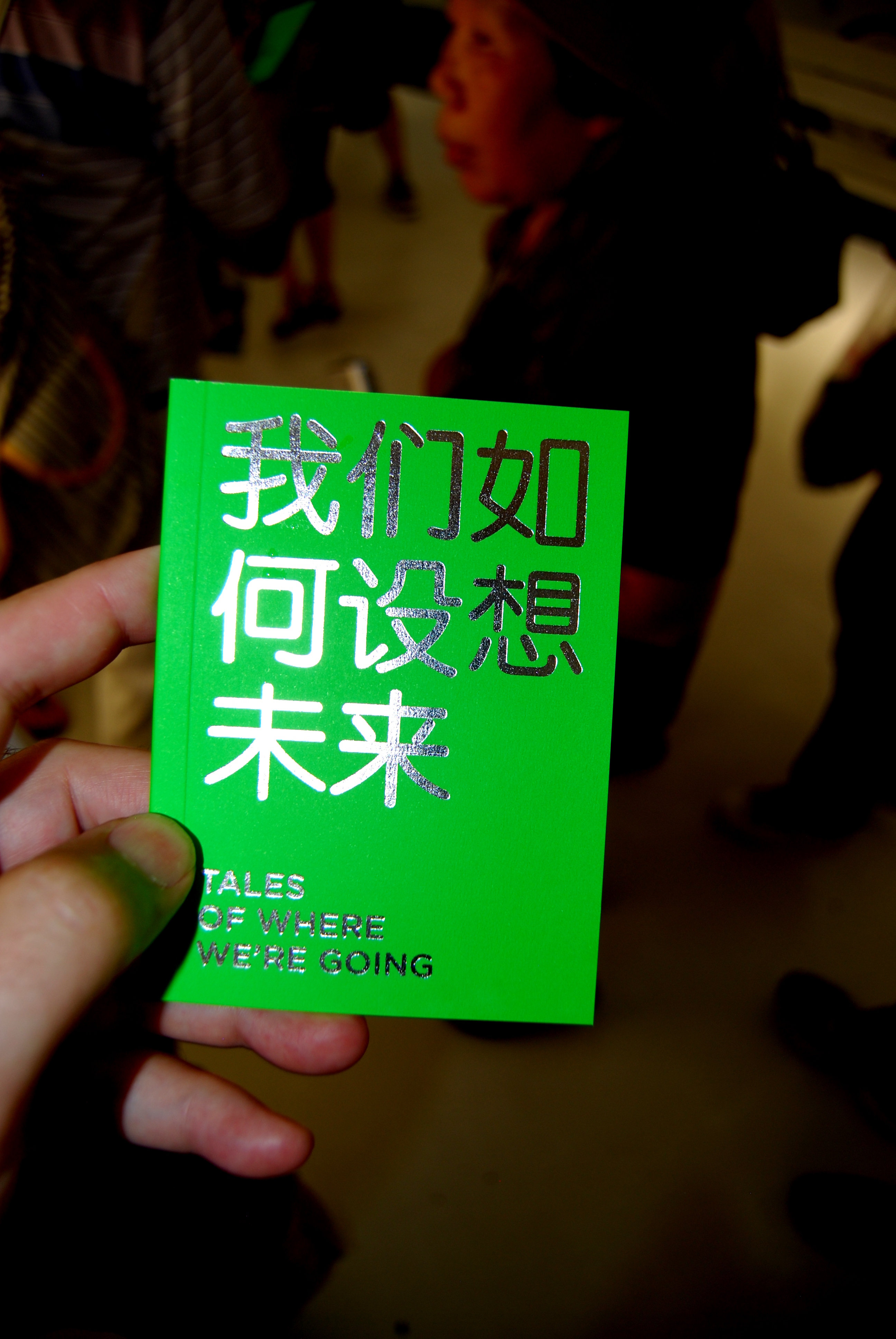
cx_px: 448
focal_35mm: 27
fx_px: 1005
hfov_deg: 48.0
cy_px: 670
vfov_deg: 67.3
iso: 180
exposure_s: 1/60
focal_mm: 18
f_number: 3.5
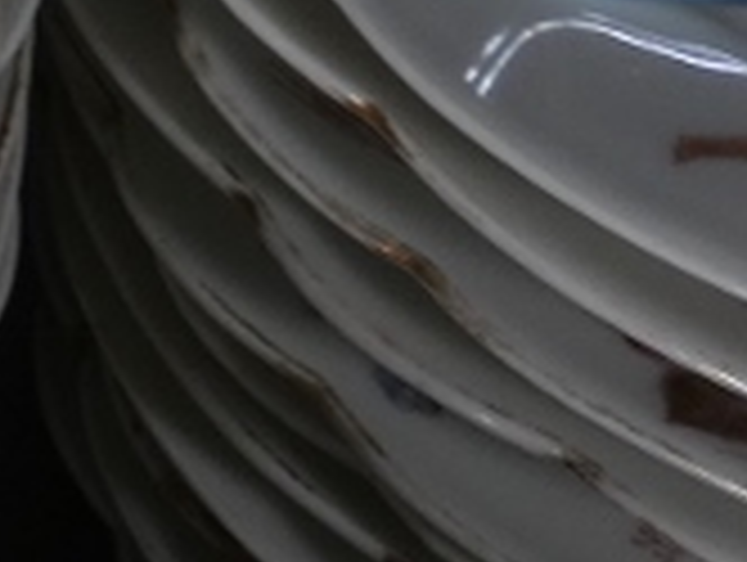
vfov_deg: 5.3
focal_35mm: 265
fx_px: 5727
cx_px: -1116
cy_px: -1093
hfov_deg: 7.0
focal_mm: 7.8
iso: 100
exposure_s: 1/80
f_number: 3.7
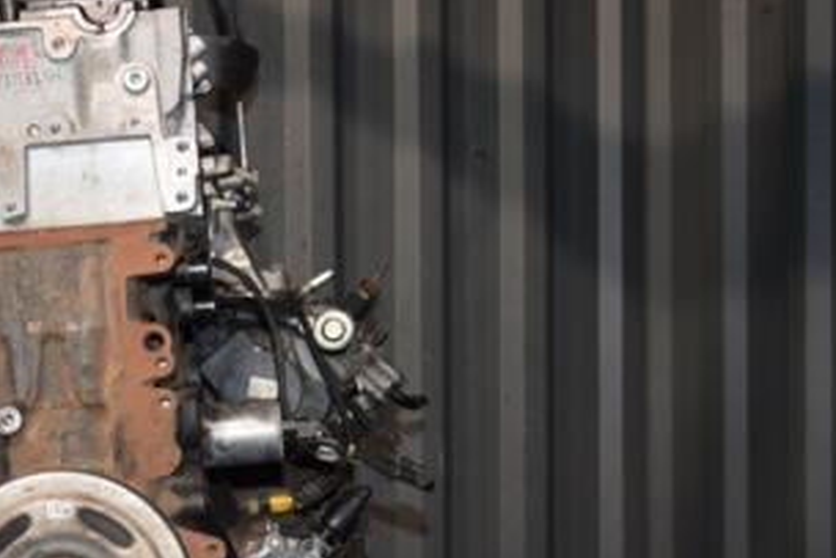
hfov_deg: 25.8
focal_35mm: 77
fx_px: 1789
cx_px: 160
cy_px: 388
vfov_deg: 17.7
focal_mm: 26
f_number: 5
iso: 800
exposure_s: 1/60
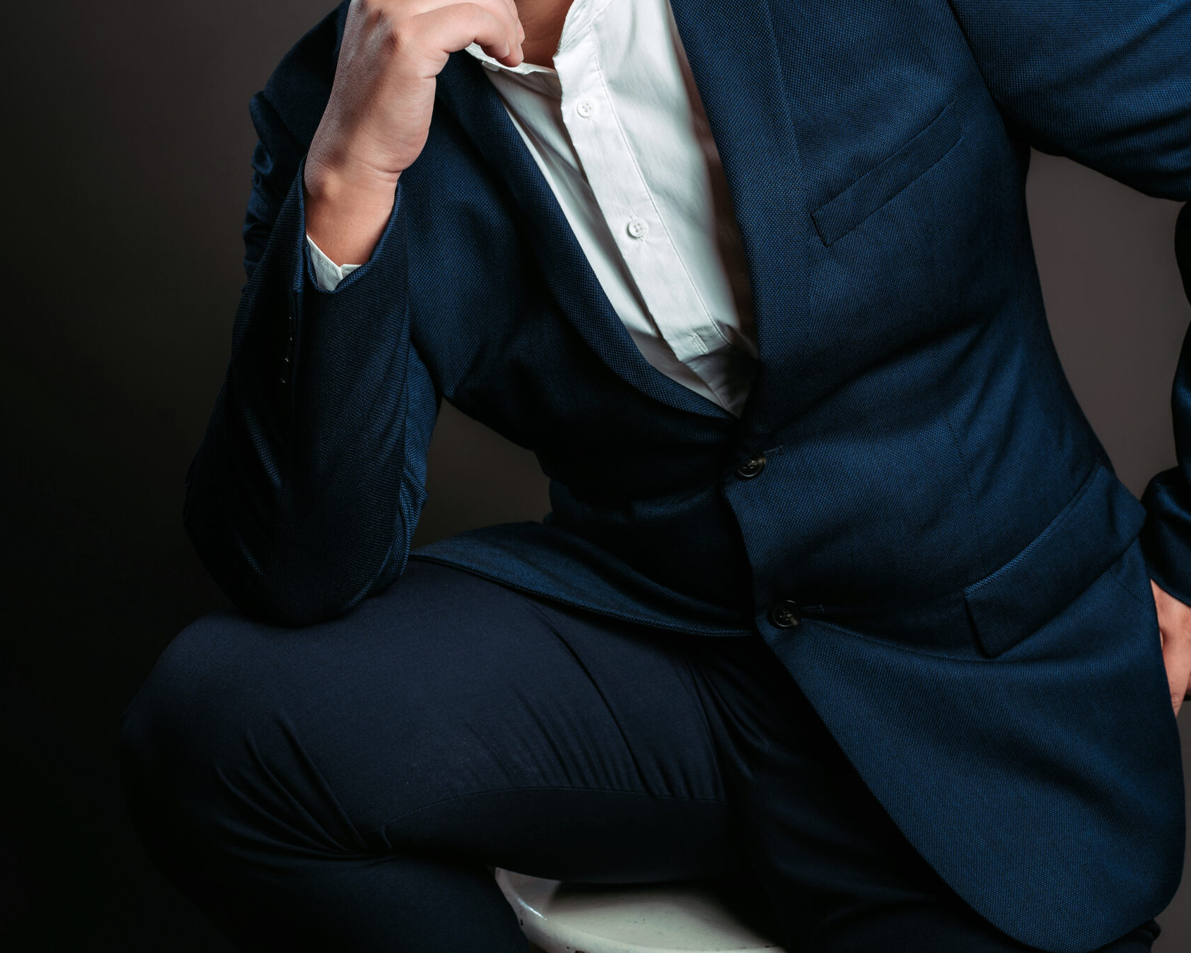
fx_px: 2503
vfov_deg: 21.4
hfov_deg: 26.8
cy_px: 248
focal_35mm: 71
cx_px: 597
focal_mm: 50
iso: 100
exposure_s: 1/125
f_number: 8
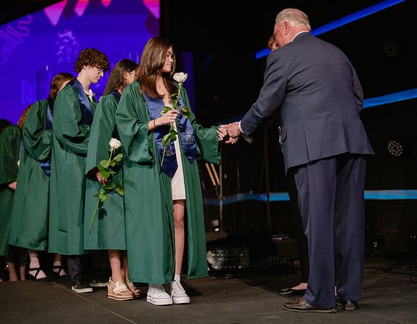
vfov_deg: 25.4
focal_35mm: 59
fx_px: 719
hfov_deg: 32.3
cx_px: 181
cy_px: 168
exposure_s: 1/320
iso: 640
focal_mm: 50
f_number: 1.2
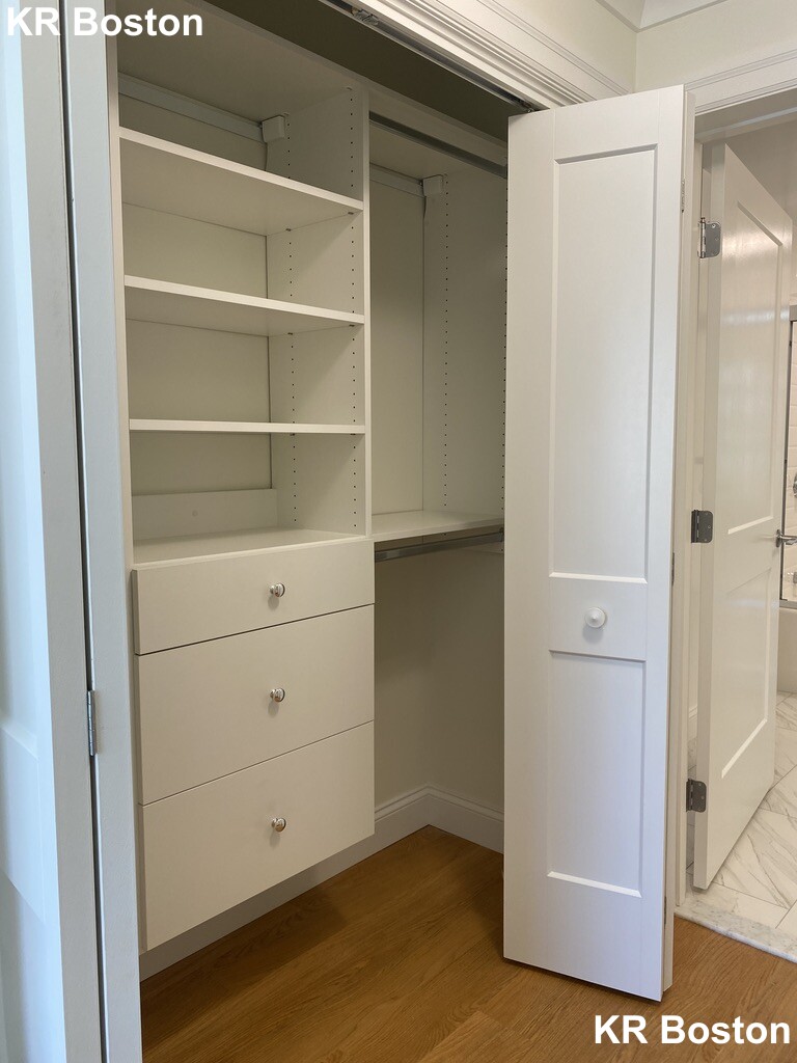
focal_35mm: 26
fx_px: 798
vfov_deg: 67.3
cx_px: 398
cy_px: 532
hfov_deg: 53.1
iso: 64
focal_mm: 4.25
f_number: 1.8
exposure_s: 1/60
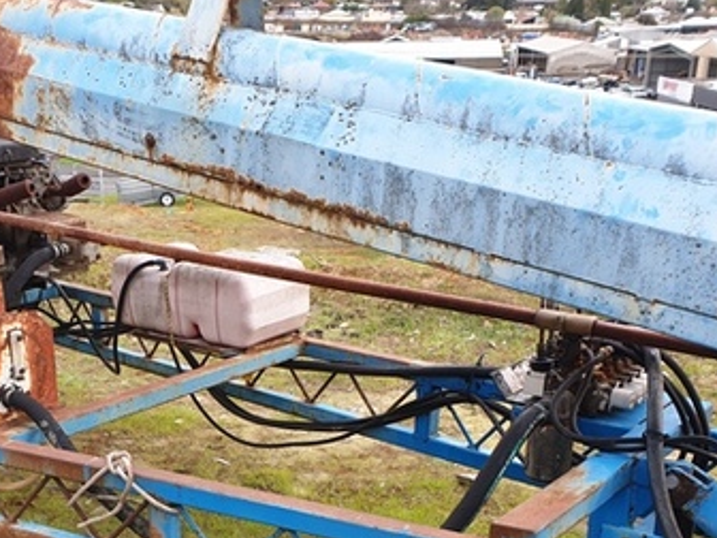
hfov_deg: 36.7
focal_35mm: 51
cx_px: 194
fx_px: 1056
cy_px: 503
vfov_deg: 27.4
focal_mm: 4.3
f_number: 2.4
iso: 50
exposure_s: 1/243
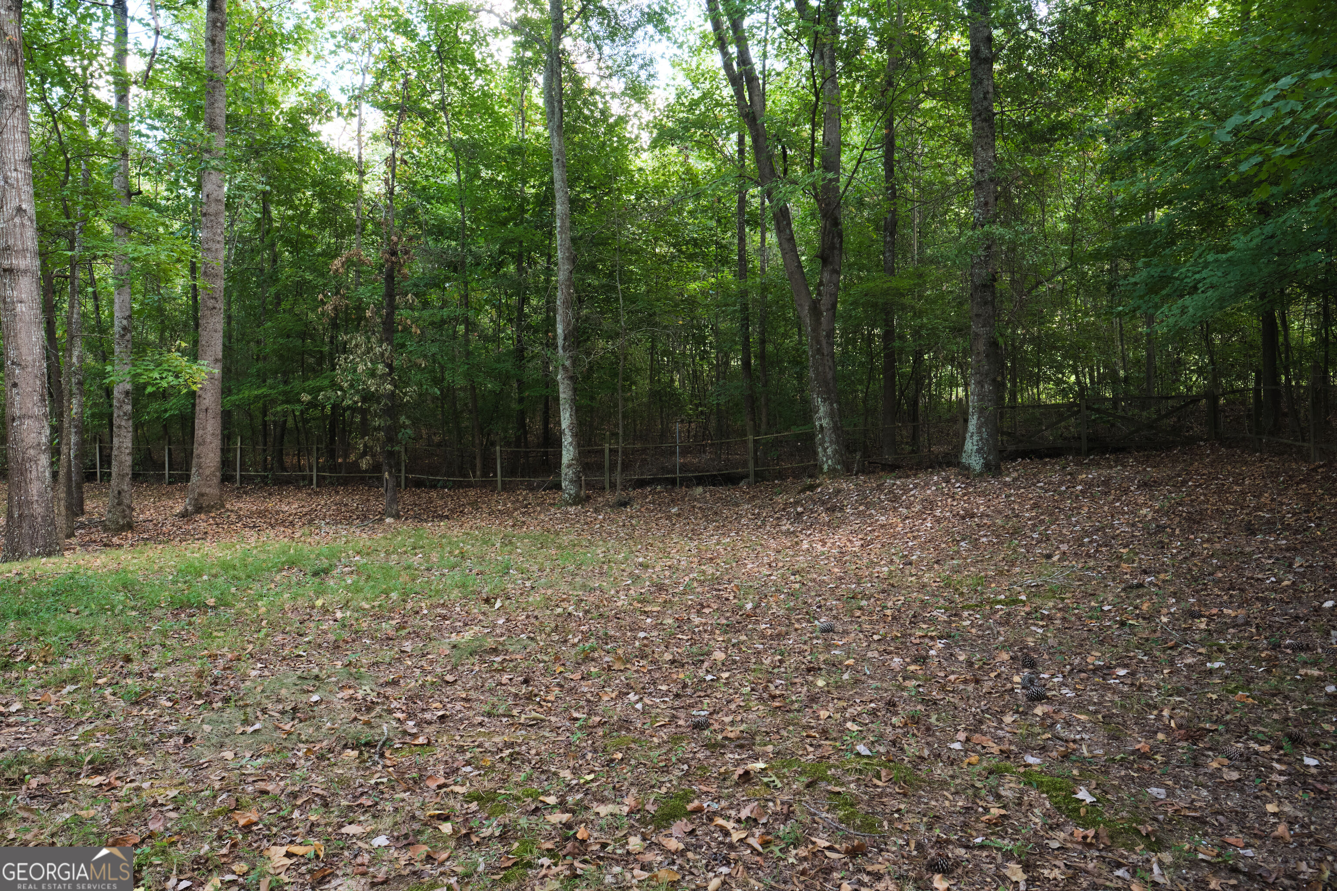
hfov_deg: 73.7
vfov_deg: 53.1
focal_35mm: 24
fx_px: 891
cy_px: 446
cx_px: 668
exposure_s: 1/30
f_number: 9
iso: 400
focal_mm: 16
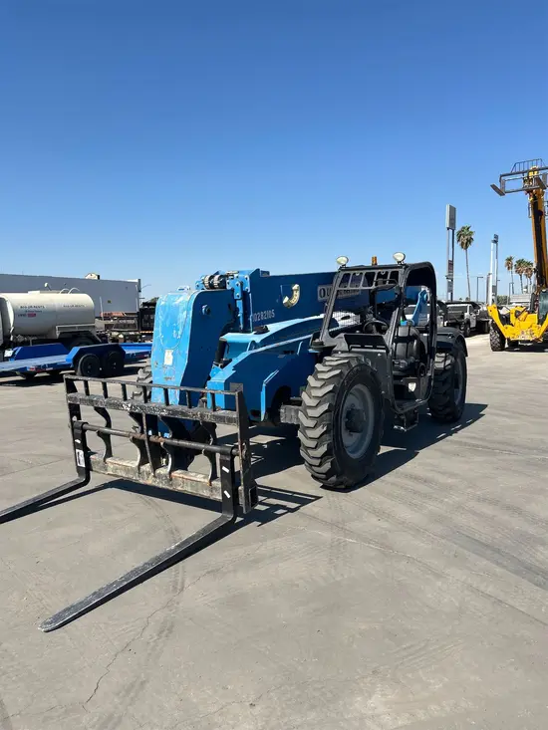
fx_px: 549
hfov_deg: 53.1
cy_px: 365
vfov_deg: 67.3
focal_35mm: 26
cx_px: 274
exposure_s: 1/4444
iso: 50
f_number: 1.5
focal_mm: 5.7
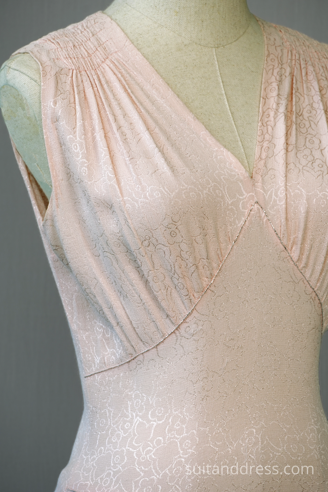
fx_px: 2767
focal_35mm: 202
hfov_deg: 6.8
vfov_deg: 10.2
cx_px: 164
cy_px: 246
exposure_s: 1/25
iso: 200
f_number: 8
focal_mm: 135
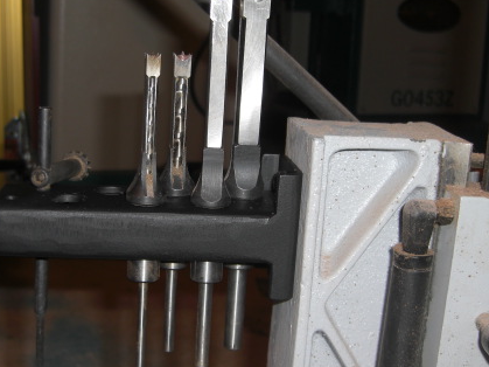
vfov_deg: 25.2
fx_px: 819
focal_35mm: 58
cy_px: 181
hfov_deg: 33.1
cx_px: 190
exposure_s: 1/60
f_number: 2.8
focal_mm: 7.9
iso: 80
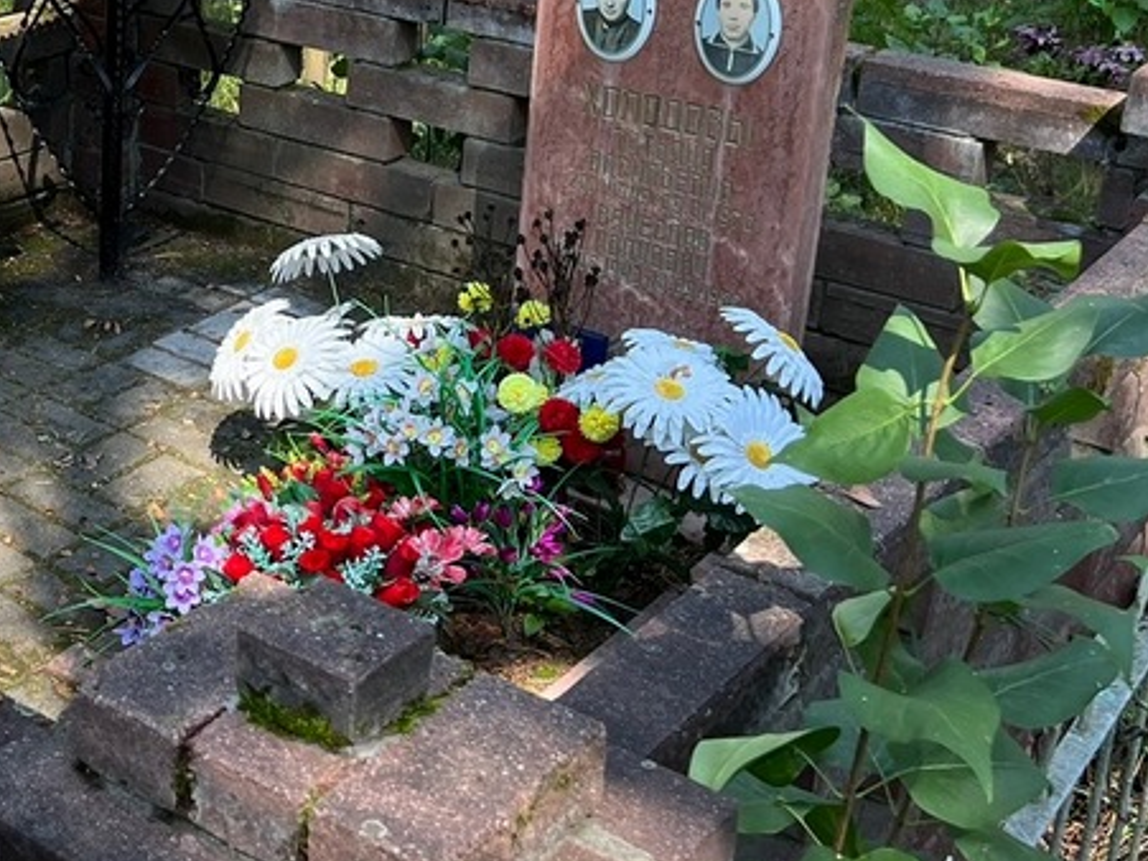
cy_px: 267
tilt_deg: -20.3
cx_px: 135
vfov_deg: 24.6
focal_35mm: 59
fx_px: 1956
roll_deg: -1.9
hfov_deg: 31.3
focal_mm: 5.7
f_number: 1.5
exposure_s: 1/301
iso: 50
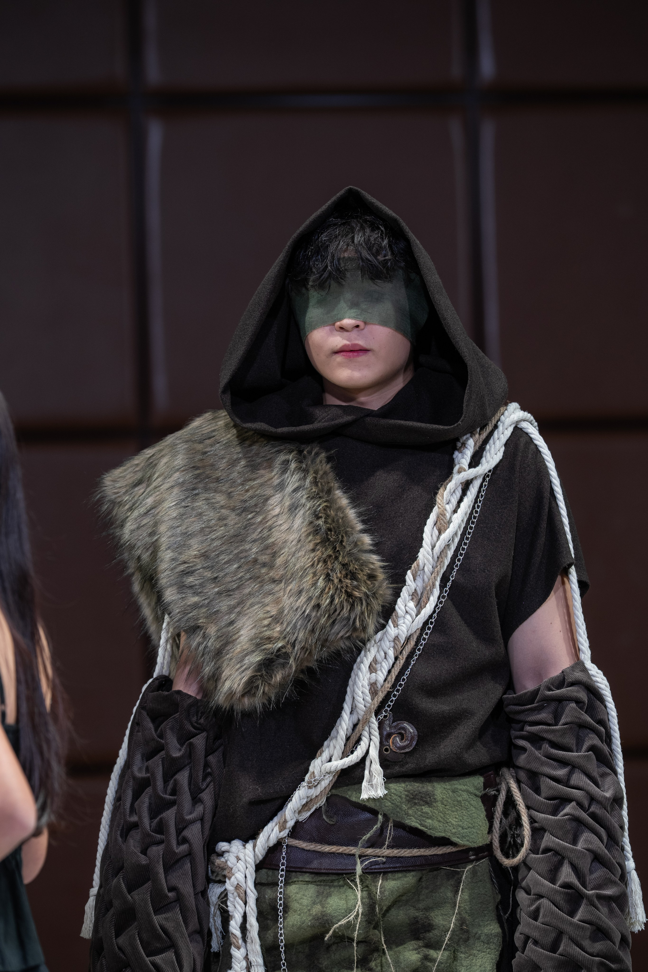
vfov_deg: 10.3
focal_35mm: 200
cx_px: 324
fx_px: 5400
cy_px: 486
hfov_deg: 6.9
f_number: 4.5
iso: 200
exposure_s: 1/80
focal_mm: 200
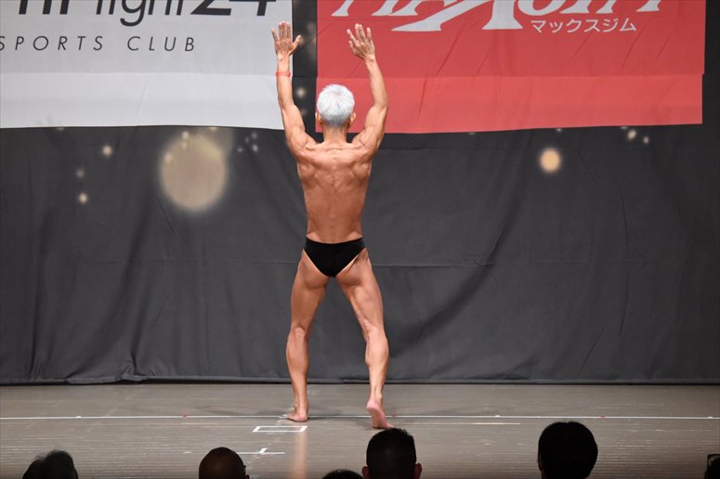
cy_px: 240
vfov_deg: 7.3
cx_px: 360
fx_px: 3738
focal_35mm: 187
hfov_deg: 11.0
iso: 6400
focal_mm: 125
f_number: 5.6
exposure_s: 1/400
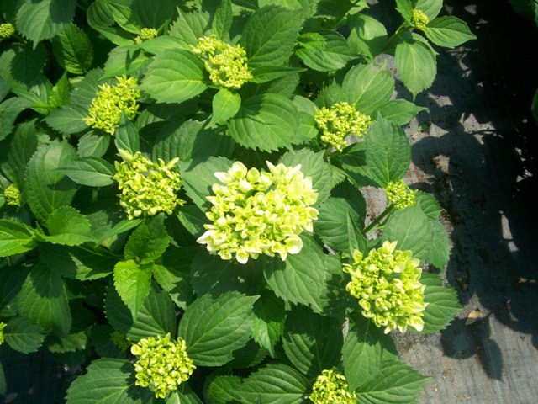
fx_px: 560
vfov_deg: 39.7
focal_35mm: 36
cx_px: 269
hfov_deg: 51.4
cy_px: 202
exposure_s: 1/200
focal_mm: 5.9
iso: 100
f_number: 4.5
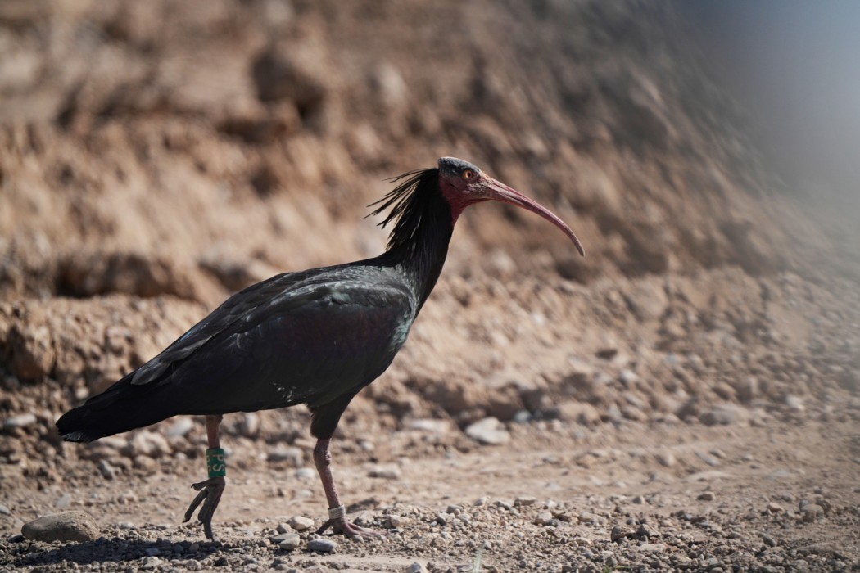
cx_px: 430
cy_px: 286
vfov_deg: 2.3
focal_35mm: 600
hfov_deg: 3.4
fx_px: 14332
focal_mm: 600
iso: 320
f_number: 6.3
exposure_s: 1/1000
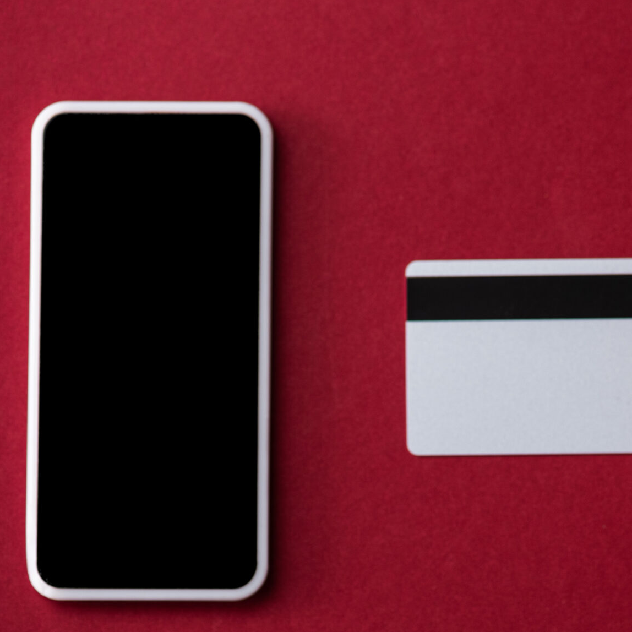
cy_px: 314
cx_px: 628
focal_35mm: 199
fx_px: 4111
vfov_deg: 8.8
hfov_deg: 8.7
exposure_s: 1/200
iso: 250
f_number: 8
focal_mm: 105
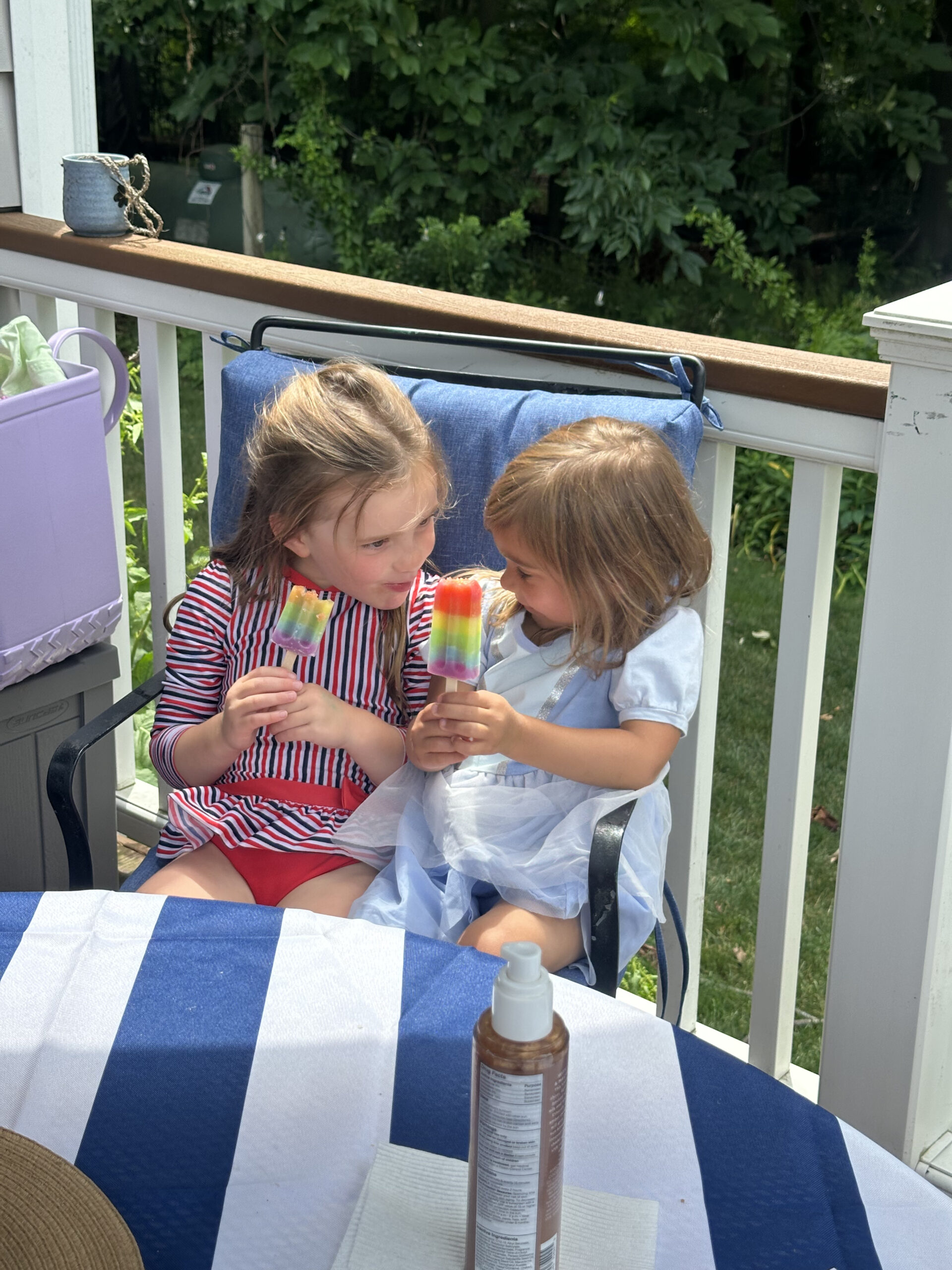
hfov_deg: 30.3
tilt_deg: -20.2
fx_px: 1760
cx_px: 476
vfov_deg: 39.7
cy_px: 635
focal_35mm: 48
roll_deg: -2.3
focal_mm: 6.86
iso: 64
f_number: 1.78
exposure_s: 1/779
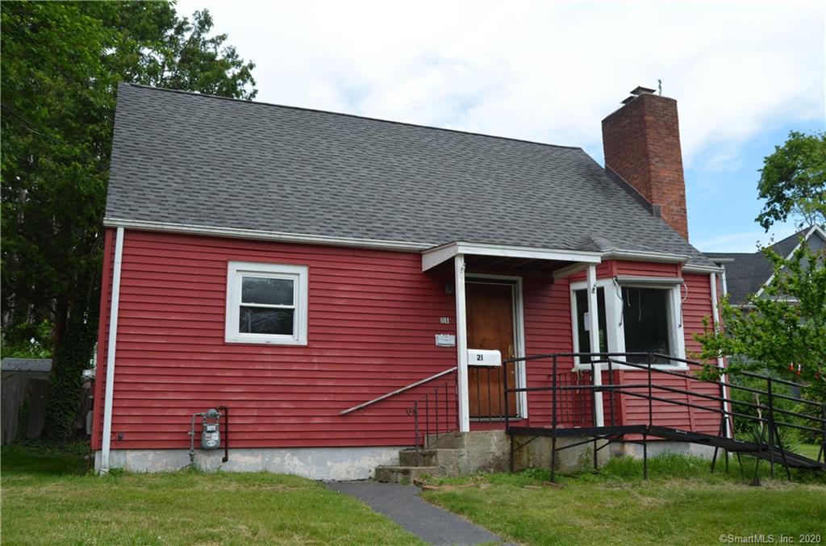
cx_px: 413
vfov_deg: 38.2
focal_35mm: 34
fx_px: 790
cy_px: 273
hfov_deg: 55.2
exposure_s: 1/250
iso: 140
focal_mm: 23
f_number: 8
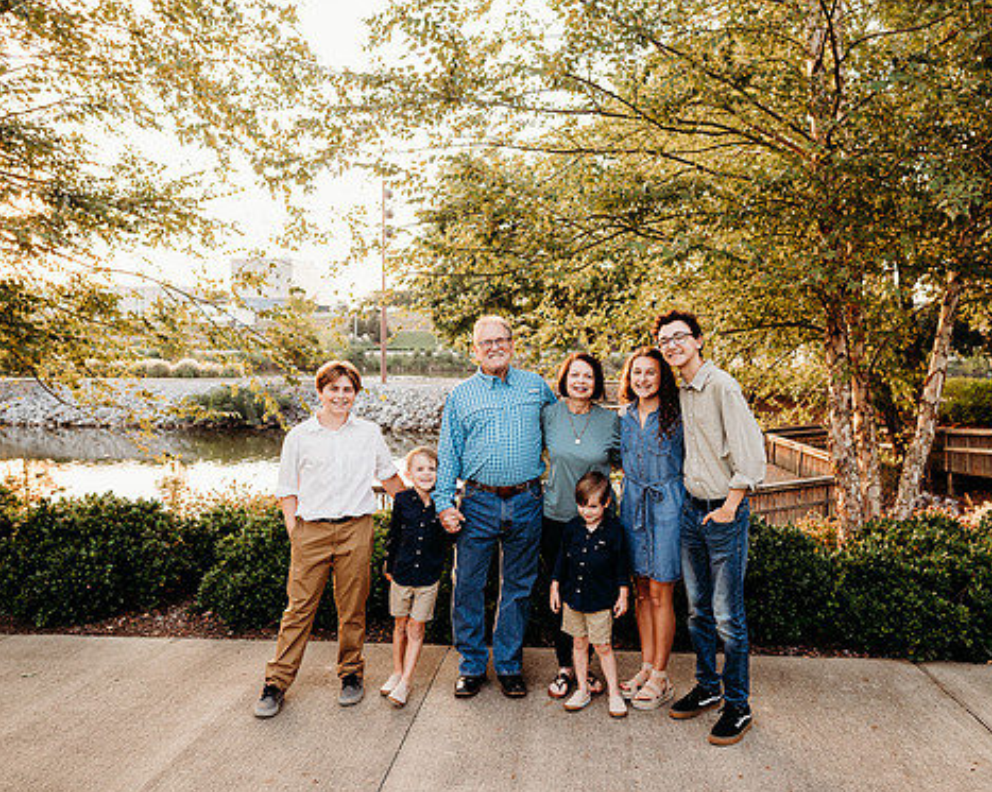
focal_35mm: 28
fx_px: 822
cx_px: 546
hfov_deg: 62.1
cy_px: 392
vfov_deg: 51.5
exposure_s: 1/200
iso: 320
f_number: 3.2
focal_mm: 24
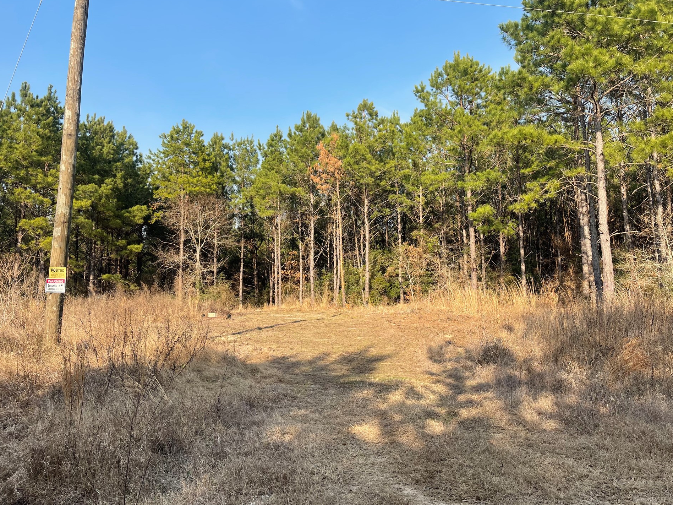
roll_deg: +0.3
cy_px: 234
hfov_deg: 65.3
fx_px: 525
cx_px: 343
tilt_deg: +6.8
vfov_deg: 51.3
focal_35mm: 27
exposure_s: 1/1513
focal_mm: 5.1
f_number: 1.6
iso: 32
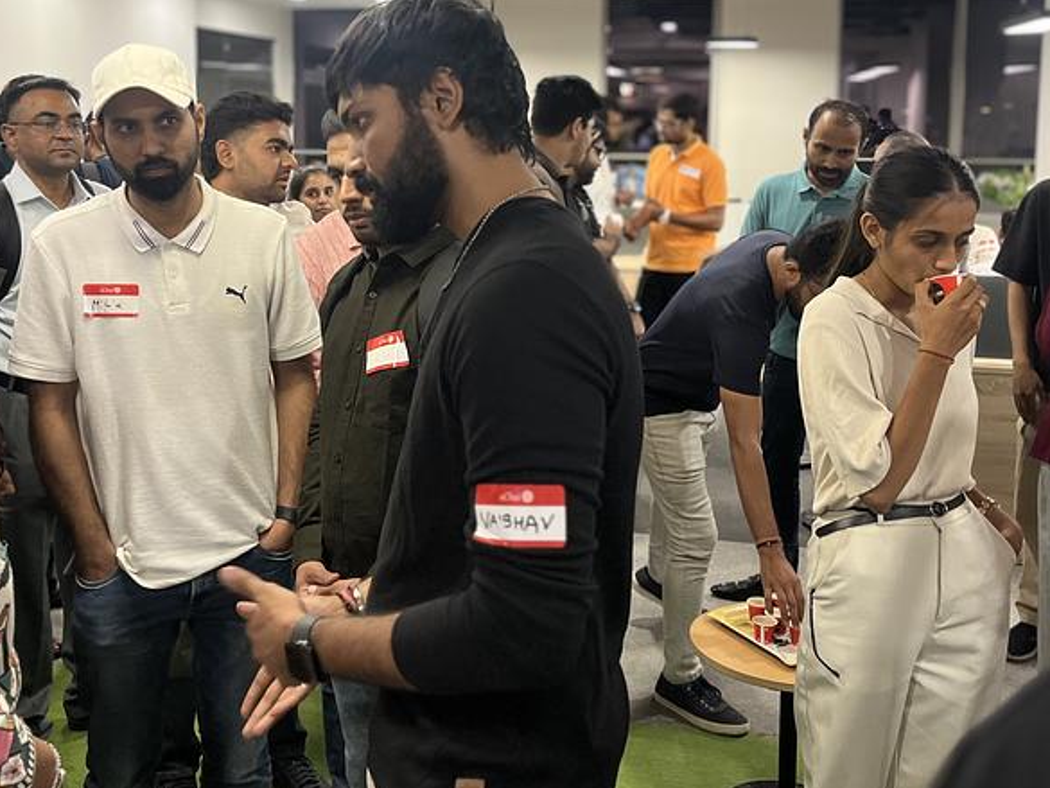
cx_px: 481
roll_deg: +0.1
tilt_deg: -5.8
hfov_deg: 46.7
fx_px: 1214
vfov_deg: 35.4
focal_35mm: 40
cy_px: 229
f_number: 1.6
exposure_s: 1/50
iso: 100
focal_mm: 5.1
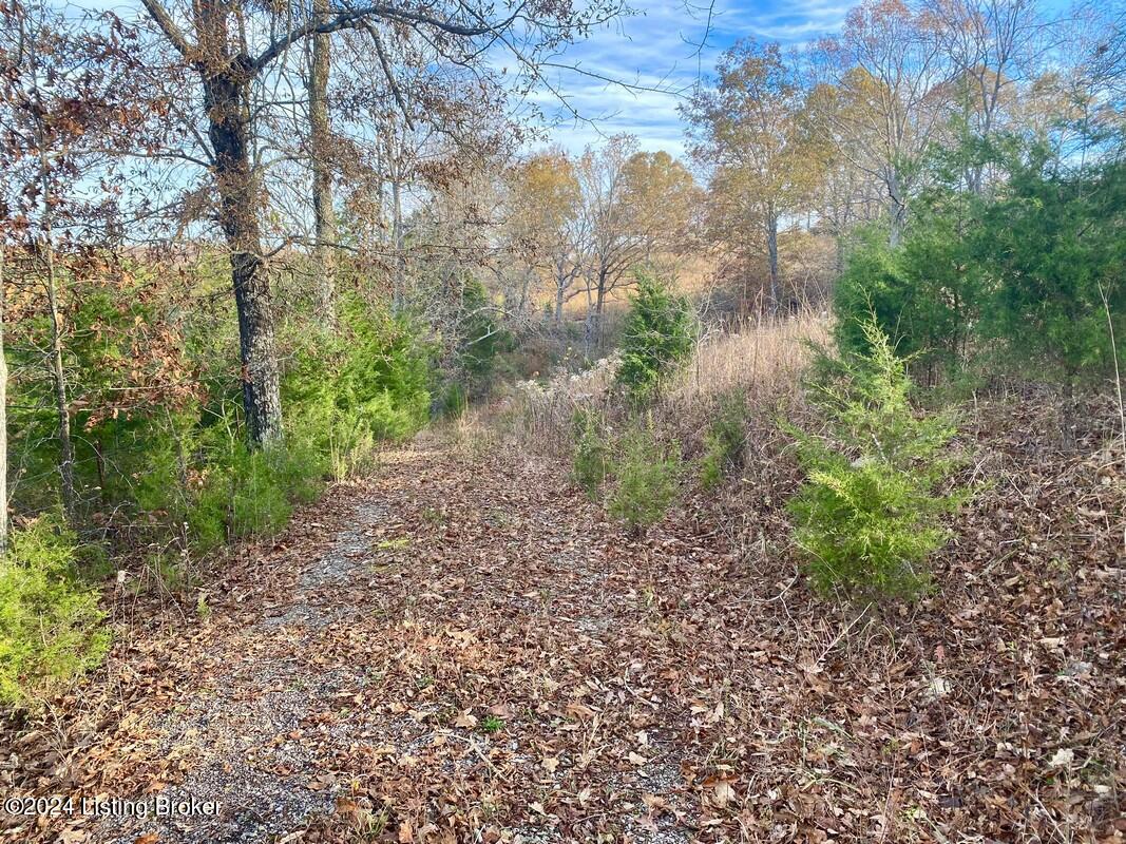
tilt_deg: -7.7
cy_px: 422
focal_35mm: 26
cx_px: 563
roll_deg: -1.1
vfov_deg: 53.1
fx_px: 846
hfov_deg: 67.3
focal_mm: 4.25
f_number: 1.8
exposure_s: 1/343
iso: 32
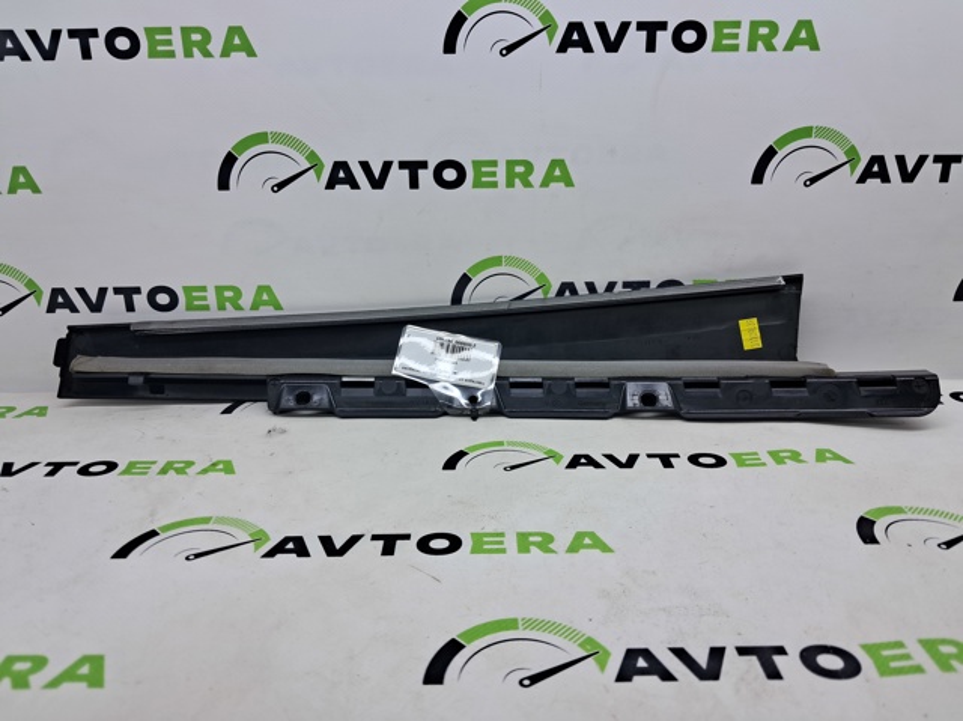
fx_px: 751
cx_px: 482
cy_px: 360
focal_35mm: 27
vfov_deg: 51.3
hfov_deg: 65.4
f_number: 1.8
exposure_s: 1/100
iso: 50
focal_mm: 4
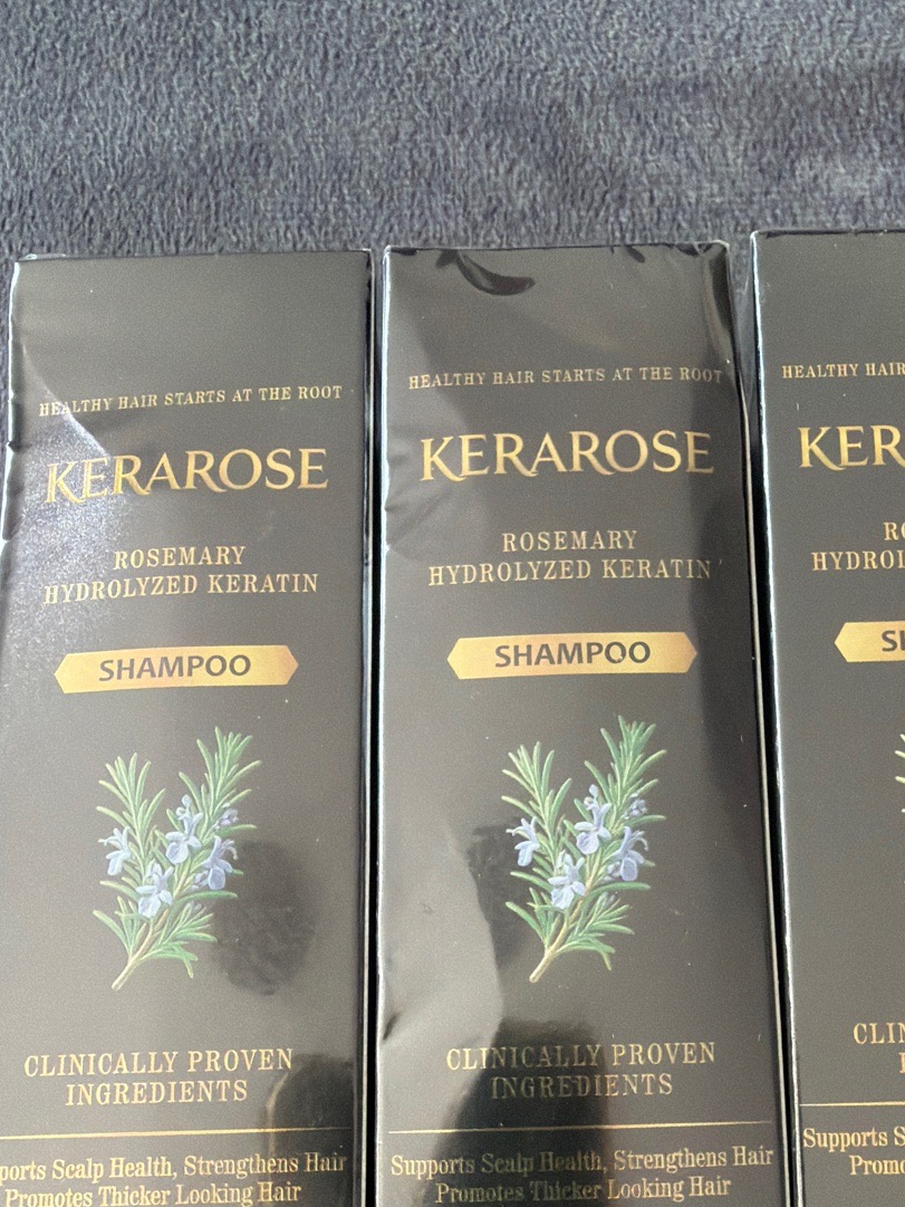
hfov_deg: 38.3
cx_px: 597
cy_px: 871
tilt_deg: -78.0
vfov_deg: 48.6
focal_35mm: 37
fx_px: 1290
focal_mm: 2.22
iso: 320
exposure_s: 1/91
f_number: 2.2
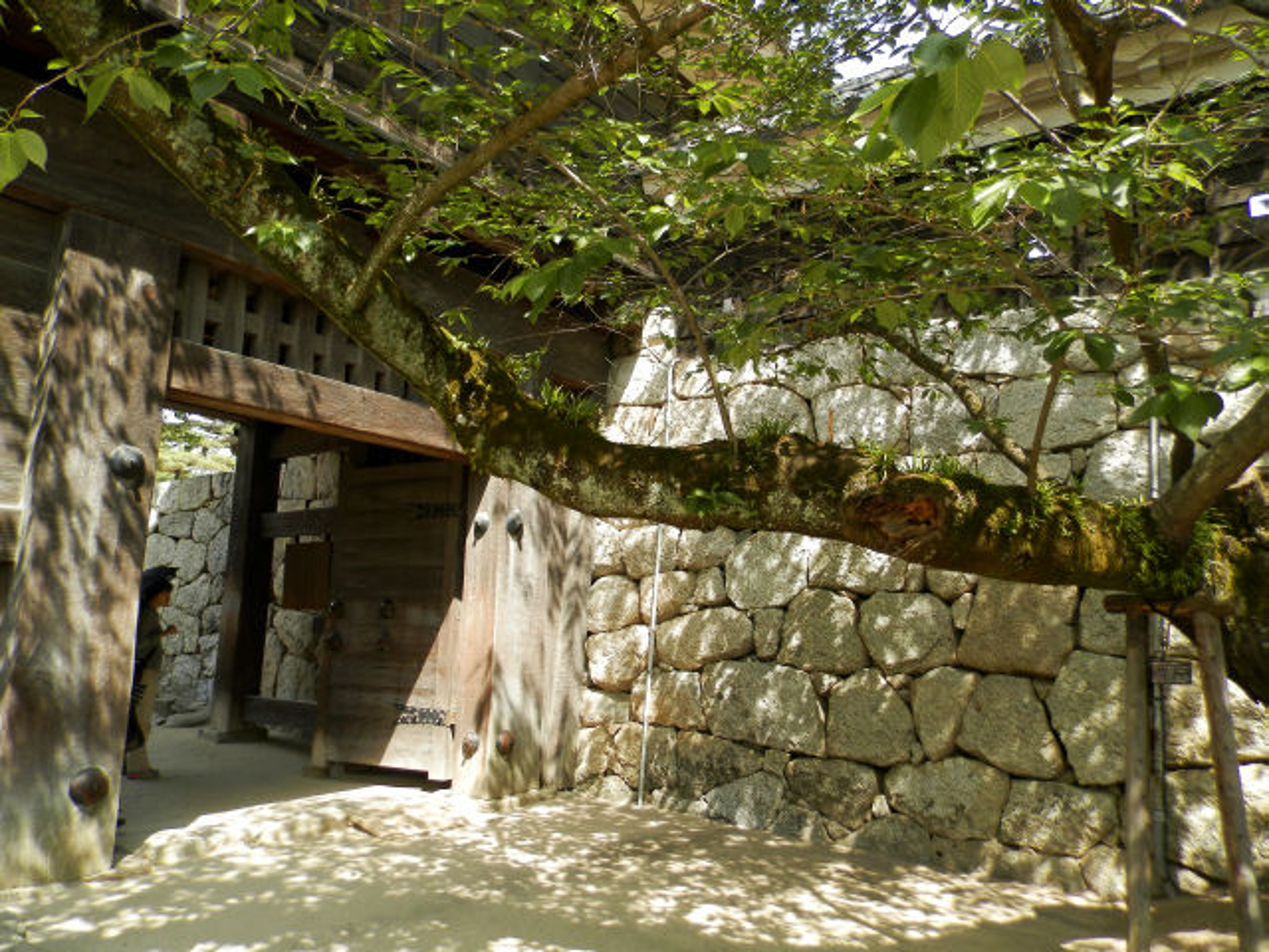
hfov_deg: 69.4
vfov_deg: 54.9
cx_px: 634
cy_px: 476
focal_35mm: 25
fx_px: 916
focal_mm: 4.5
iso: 80
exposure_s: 1/200
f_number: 3.1
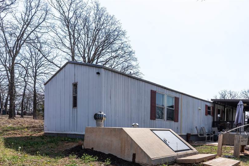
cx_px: 165
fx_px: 187
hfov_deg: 65.7
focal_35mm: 27
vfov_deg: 45.6
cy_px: 132
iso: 500
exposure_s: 1/1600
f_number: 8
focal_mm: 17
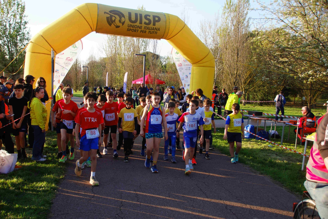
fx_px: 328
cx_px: 164
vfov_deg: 36.9
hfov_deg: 53.1
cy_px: 110
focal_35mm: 36
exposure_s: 1/320
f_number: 4
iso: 160
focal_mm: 24
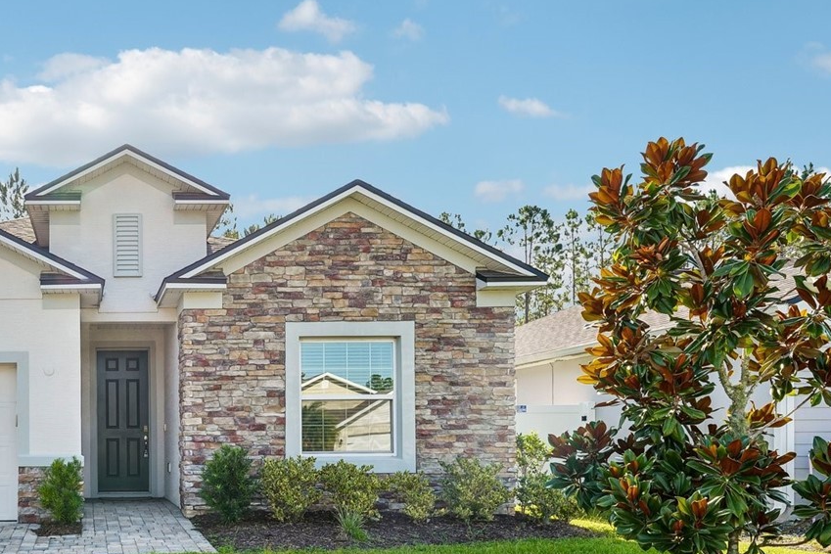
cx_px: 92
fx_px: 711
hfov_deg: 53.5
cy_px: 454
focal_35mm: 31
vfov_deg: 40.6
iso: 100
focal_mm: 15.4
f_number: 8
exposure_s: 1/60
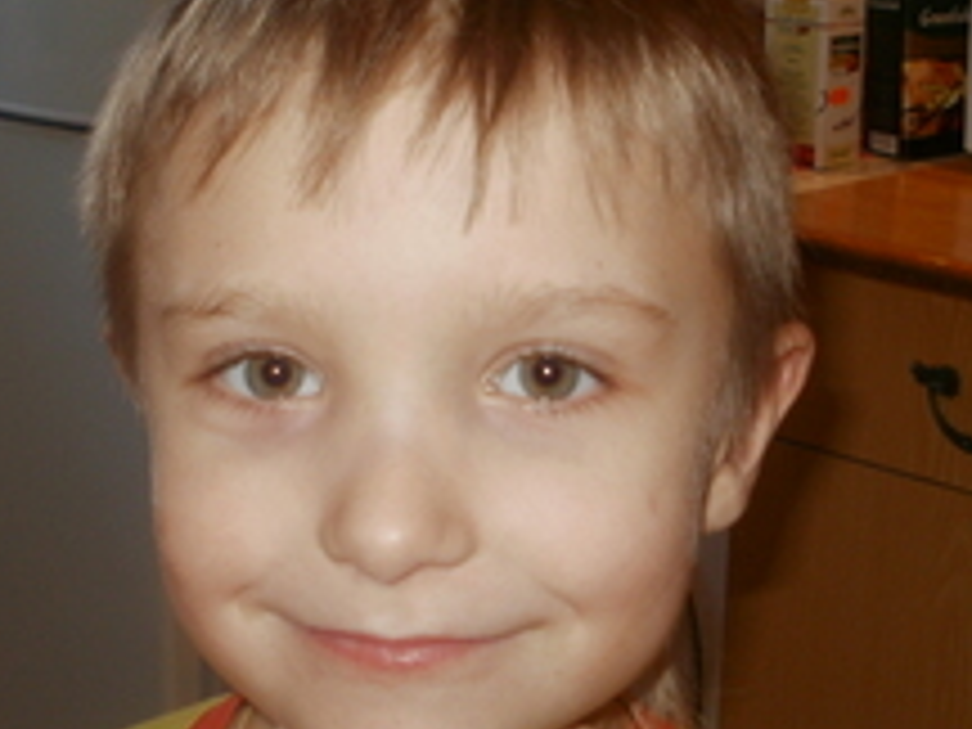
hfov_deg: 26.0
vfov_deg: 19.6
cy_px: 405
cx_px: 446
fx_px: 2106
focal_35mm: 75
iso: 125
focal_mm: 6.3
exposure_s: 1/30
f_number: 3.5
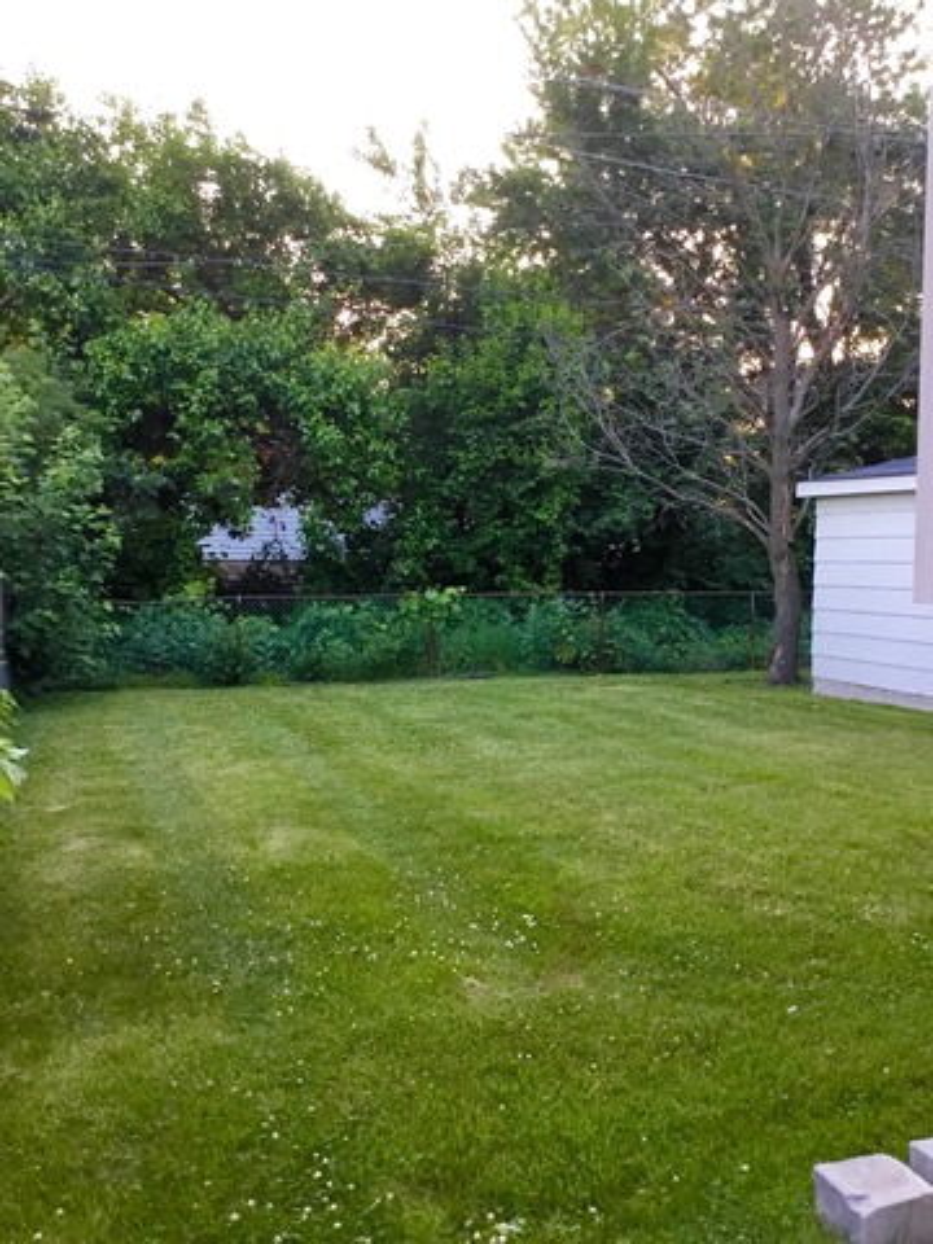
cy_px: 622
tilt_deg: -4.4
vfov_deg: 58.4
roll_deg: -0.3
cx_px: 466
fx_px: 1114
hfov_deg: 45.4
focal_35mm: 31
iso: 25
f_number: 2.4
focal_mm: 3.3
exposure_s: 1/40
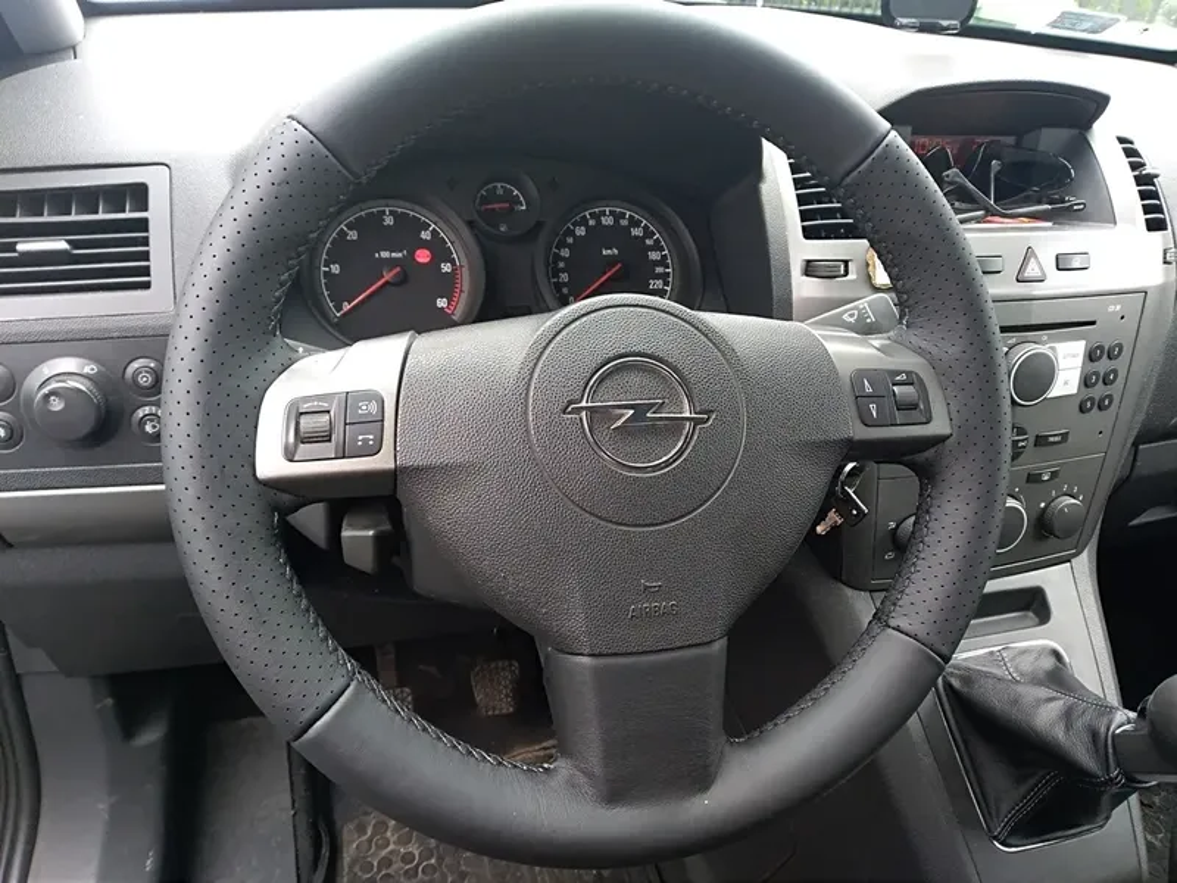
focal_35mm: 26
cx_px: 588
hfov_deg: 67.3
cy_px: 442
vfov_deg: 53.1
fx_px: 884
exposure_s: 1/33.3
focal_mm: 3.54
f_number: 2
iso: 159
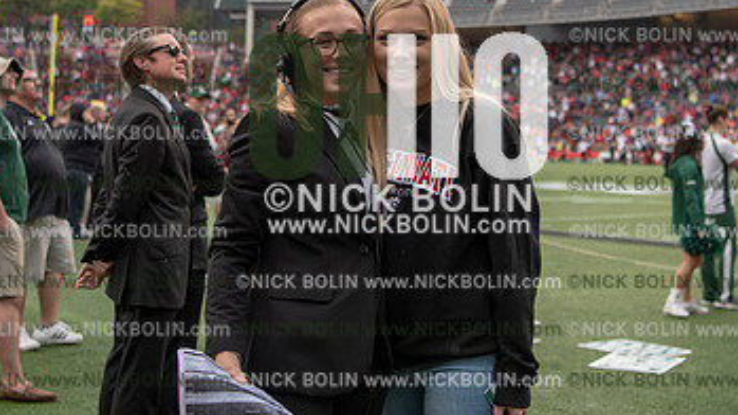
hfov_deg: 34.4
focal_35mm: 61
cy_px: 134
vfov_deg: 19.6
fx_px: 1193
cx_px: 398
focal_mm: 35
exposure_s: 1/1000
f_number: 2.8
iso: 250
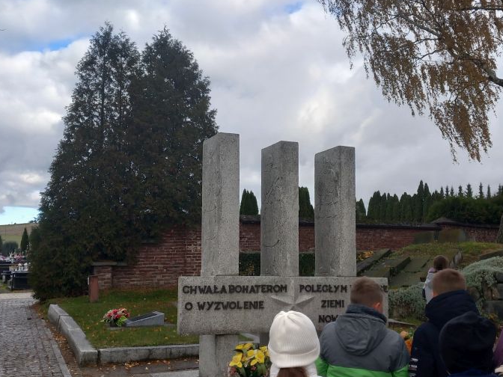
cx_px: 264
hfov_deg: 45.8
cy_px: 211
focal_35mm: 41
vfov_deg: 35.1
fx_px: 596
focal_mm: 4
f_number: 1.8
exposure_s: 1/177
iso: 20
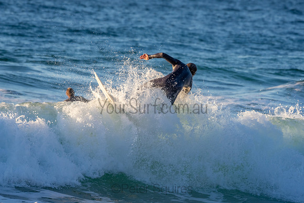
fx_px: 4434
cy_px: 102
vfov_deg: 2.6
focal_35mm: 525
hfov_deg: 3.9
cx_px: 152
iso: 640
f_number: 5.6
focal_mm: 350
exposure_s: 1/1250
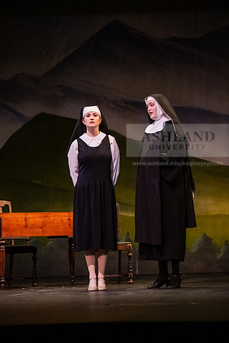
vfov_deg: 15.8
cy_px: 172
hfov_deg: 10.5
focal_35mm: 130
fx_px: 1240
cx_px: 114
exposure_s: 1/200
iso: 5000
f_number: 3.2
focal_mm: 130
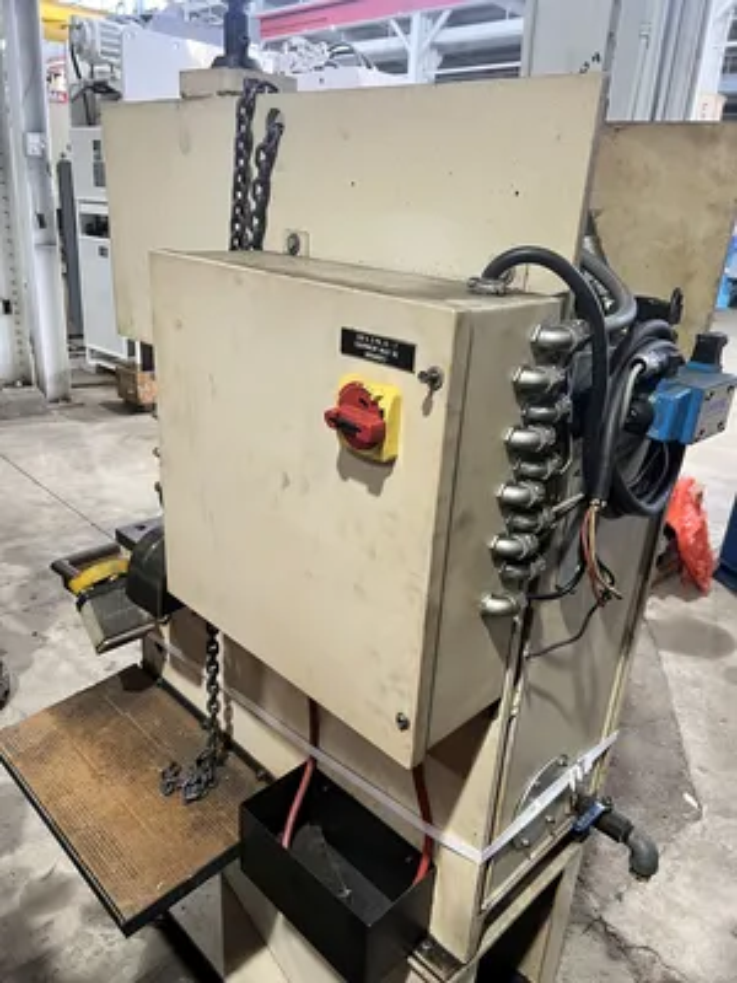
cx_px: 368
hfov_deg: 53.1
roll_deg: -4.3
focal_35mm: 26
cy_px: 492
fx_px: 738
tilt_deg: -20.3
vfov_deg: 67.3
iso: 125
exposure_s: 1/86
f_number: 1.5
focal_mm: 5.7
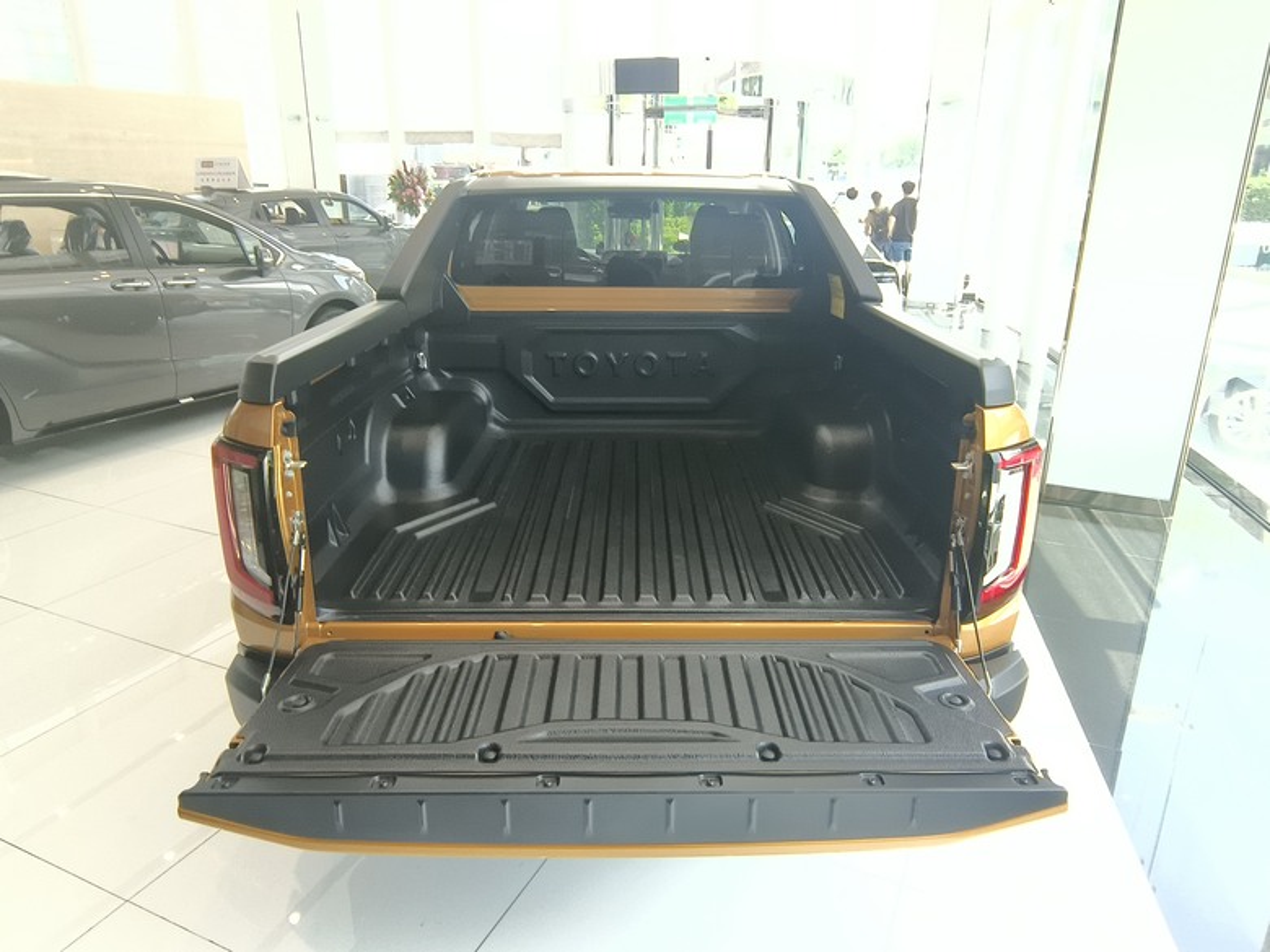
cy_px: 476
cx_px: 635
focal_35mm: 27
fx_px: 991
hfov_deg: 65.3
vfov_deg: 51.4
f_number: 2
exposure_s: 1/120
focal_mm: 2.28
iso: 183
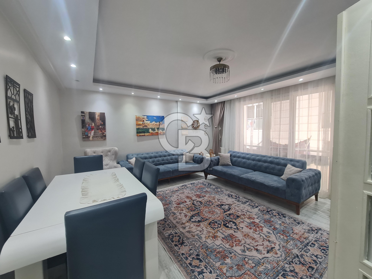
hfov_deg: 106.2
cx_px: 186
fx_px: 140
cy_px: 140
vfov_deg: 89.9
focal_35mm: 13
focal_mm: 2.2
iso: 125
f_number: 2.2
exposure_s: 1/50
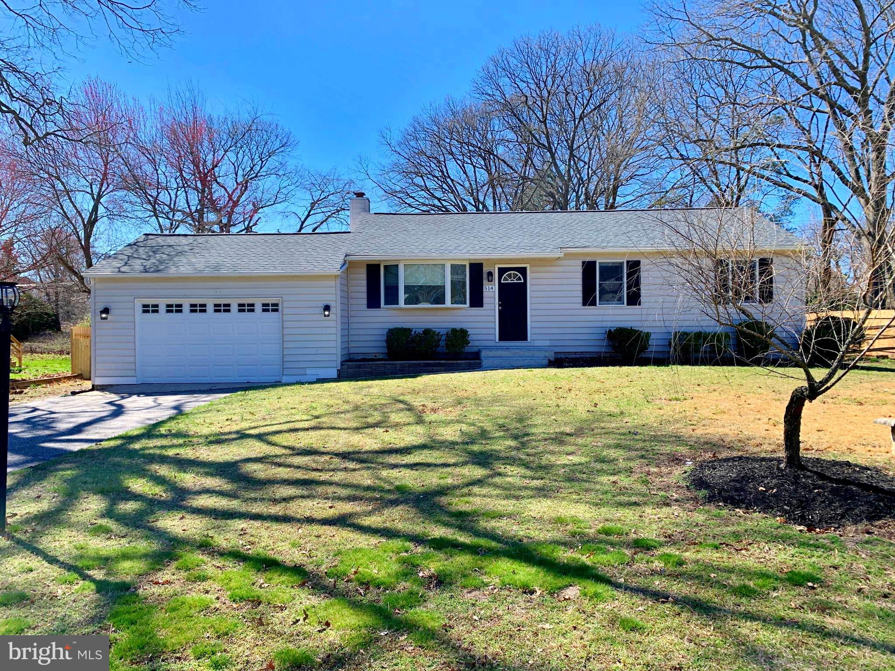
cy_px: 336
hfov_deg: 67.3
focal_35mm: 26
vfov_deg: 53.1
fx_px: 672
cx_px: 448
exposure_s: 1/1136
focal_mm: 4.25
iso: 25
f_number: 1.8
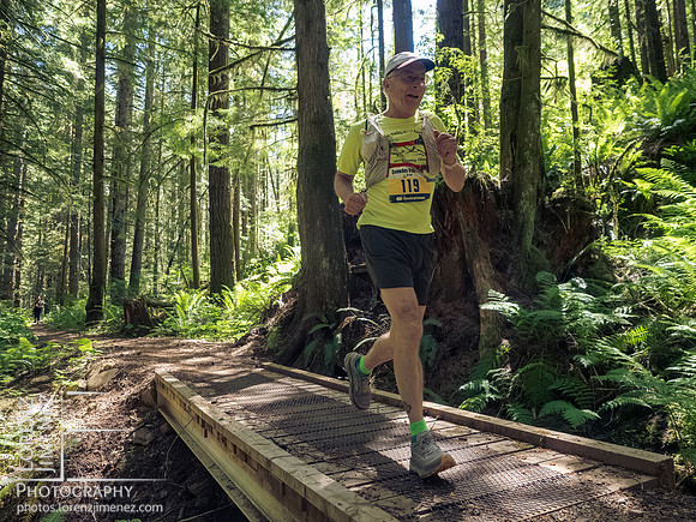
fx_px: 505
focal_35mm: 25
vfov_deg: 54.7
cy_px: 261
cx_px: 348
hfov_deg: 69.2
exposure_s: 1/1000
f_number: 2.8
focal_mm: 12
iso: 3200
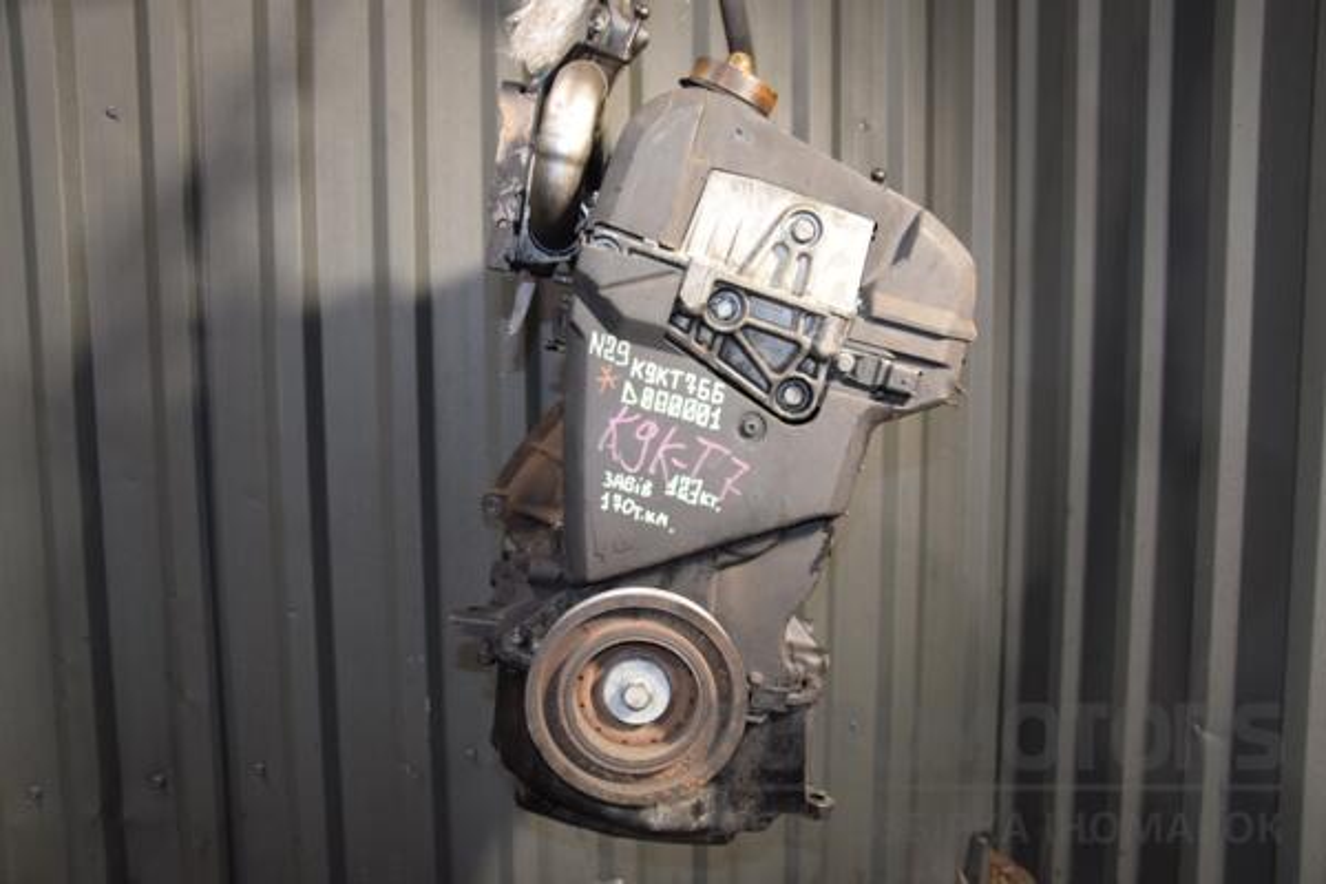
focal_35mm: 32
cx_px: 663
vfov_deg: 41.7
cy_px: 442
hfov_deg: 59.5
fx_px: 1160
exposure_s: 1/80
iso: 800
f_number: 5
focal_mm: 21
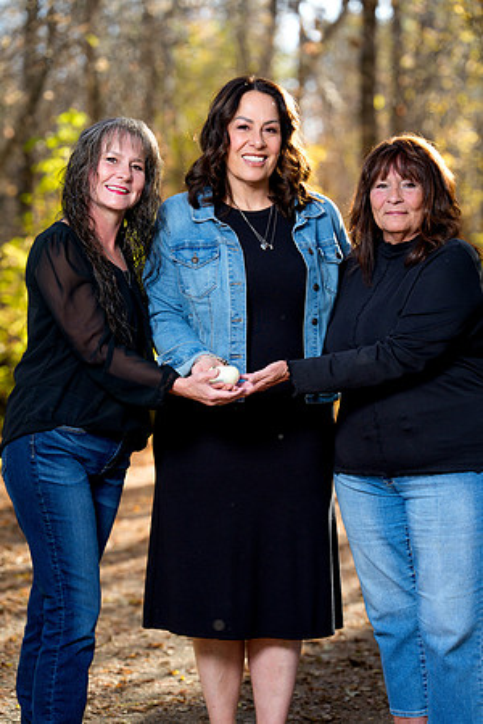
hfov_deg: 12.7
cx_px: 242
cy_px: 362
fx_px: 2173
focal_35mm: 108
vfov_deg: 18.9
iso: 400
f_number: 3.5
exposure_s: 1/160
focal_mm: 108
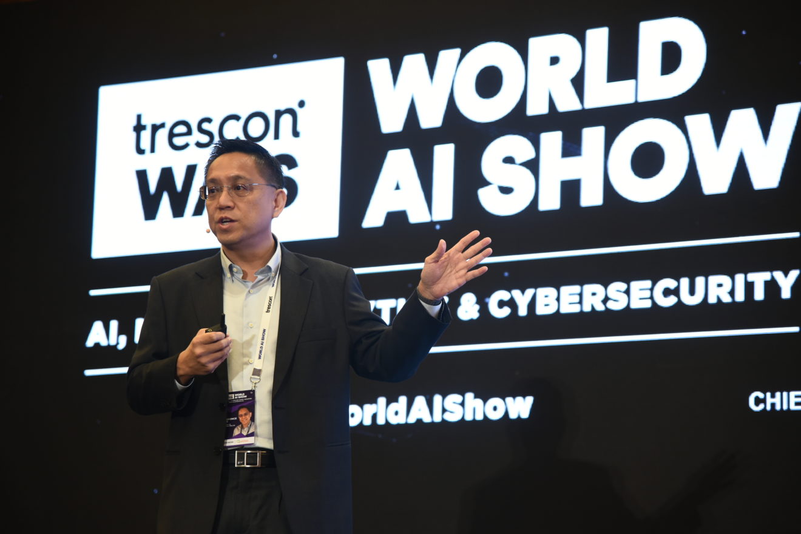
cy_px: 267
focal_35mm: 120
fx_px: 2670
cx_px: 400
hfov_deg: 17.1
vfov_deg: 11.4
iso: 1600
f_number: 4
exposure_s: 1/125
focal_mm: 120
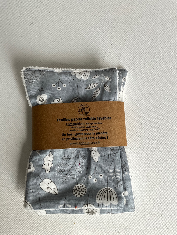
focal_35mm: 29
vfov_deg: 61.7
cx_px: 88
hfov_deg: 48.2
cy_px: 118
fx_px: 198
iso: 16
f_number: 1.8
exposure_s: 1/170
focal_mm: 3
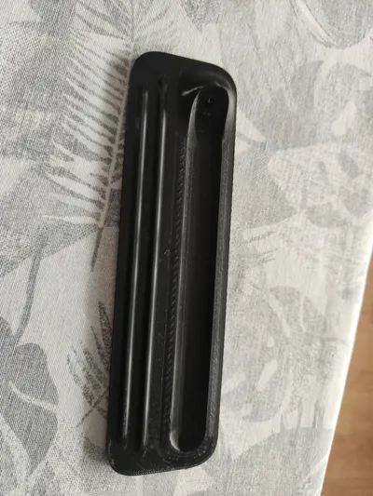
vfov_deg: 71.6
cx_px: 186
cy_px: 248
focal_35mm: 24
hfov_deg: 56.8
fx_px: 345
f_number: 1.88
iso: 570
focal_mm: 5.59
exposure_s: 1/25
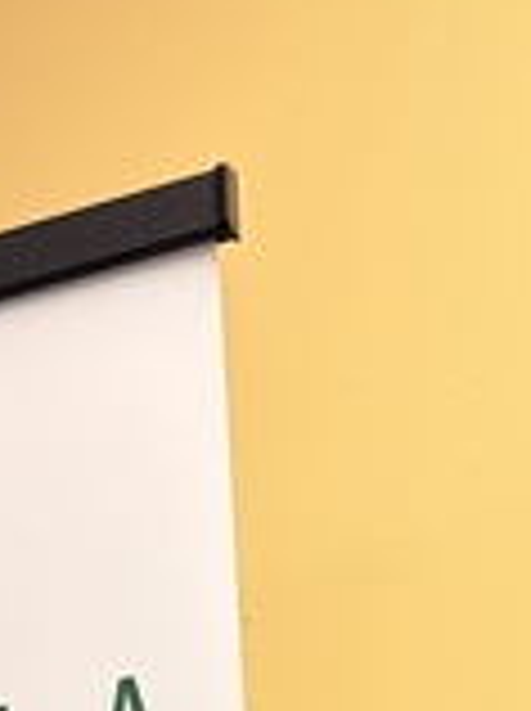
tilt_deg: -7.3
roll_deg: +3.2
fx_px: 3199
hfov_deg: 9.5
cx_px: 122
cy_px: 2241
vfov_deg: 9.5
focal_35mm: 156
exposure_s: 1/49
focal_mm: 6.76
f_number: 1.78
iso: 200
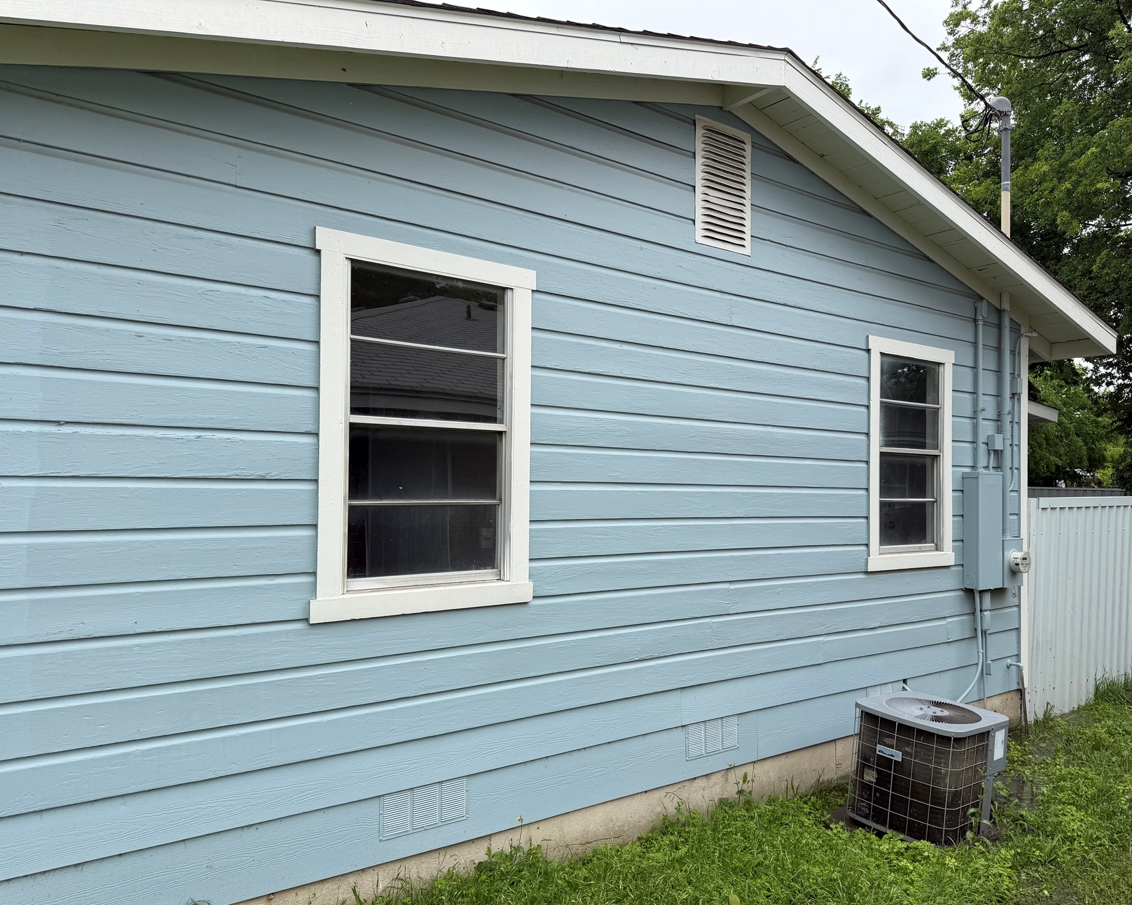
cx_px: 624
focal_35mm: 26
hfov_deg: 65.9
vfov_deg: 54.9
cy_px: 468
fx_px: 871
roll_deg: +0.5
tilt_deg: +0.1
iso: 80
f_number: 1.78
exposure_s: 1/1385
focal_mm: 6.76
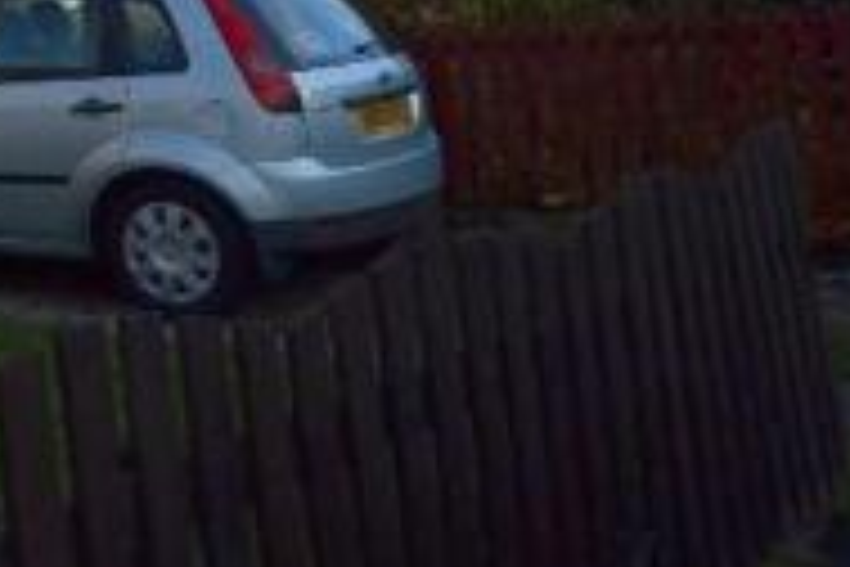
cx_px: -573
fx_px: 1599
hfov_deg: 21.9
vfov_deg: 18.2
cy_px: -250
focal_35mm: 68
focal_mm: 13
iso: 400
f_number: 5.6
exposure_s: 1/1250
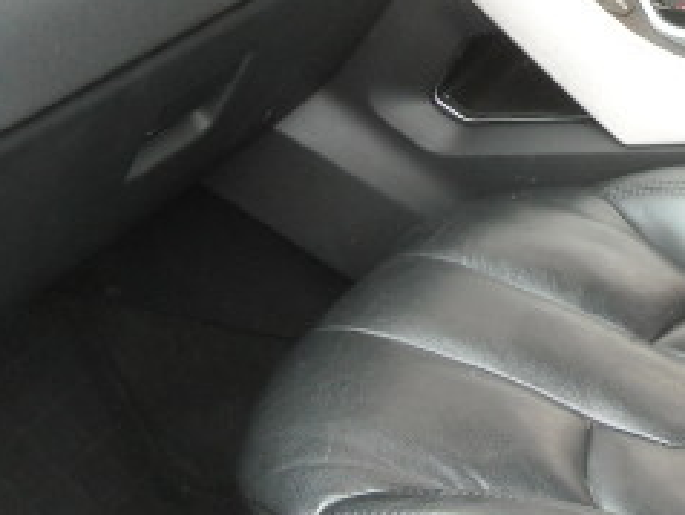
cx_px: 673
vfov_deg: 15.4
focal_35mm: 94
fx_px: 1862
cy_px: -32
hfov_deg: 20.2
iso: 237
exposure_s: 1/114
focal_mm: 5.7
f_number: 2.8
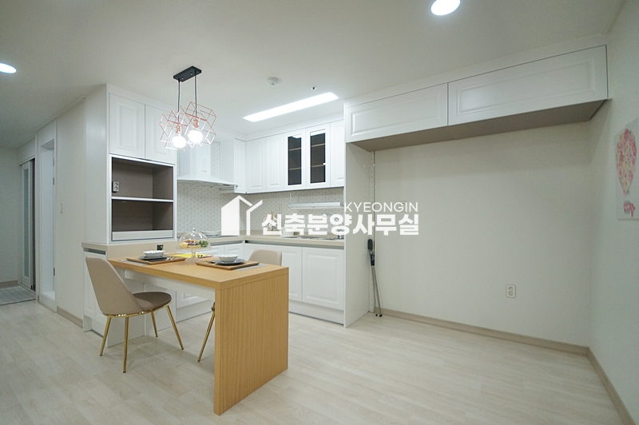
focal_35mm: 15
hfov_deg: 100.4
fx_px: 266
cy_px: 212
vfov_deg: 77.2
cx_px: 320
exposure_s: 1/200
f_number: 4
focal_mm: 10
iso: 800
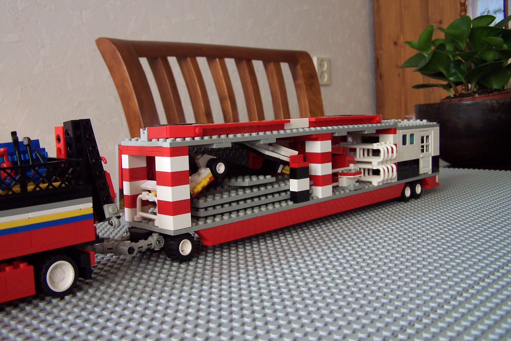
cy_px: 162
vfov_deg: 33.4
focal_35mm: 40
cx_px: 258
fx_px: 568
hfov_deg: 48.5
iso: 140
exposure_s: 1/15
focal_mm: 6.3
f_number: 2.8
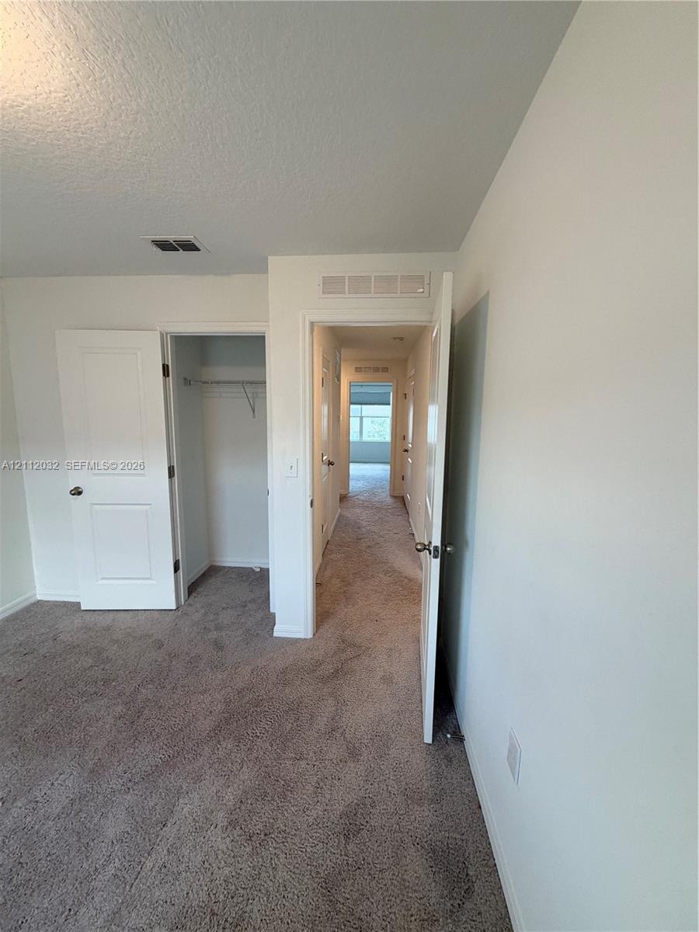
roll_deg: -0.7
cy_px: 466
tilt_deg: -8.8
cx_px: 350
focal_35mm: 14
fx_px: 377
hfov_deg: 85.7
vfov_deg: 102.1
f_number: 2.2
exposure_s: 1/120
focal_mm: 2.22
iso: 160
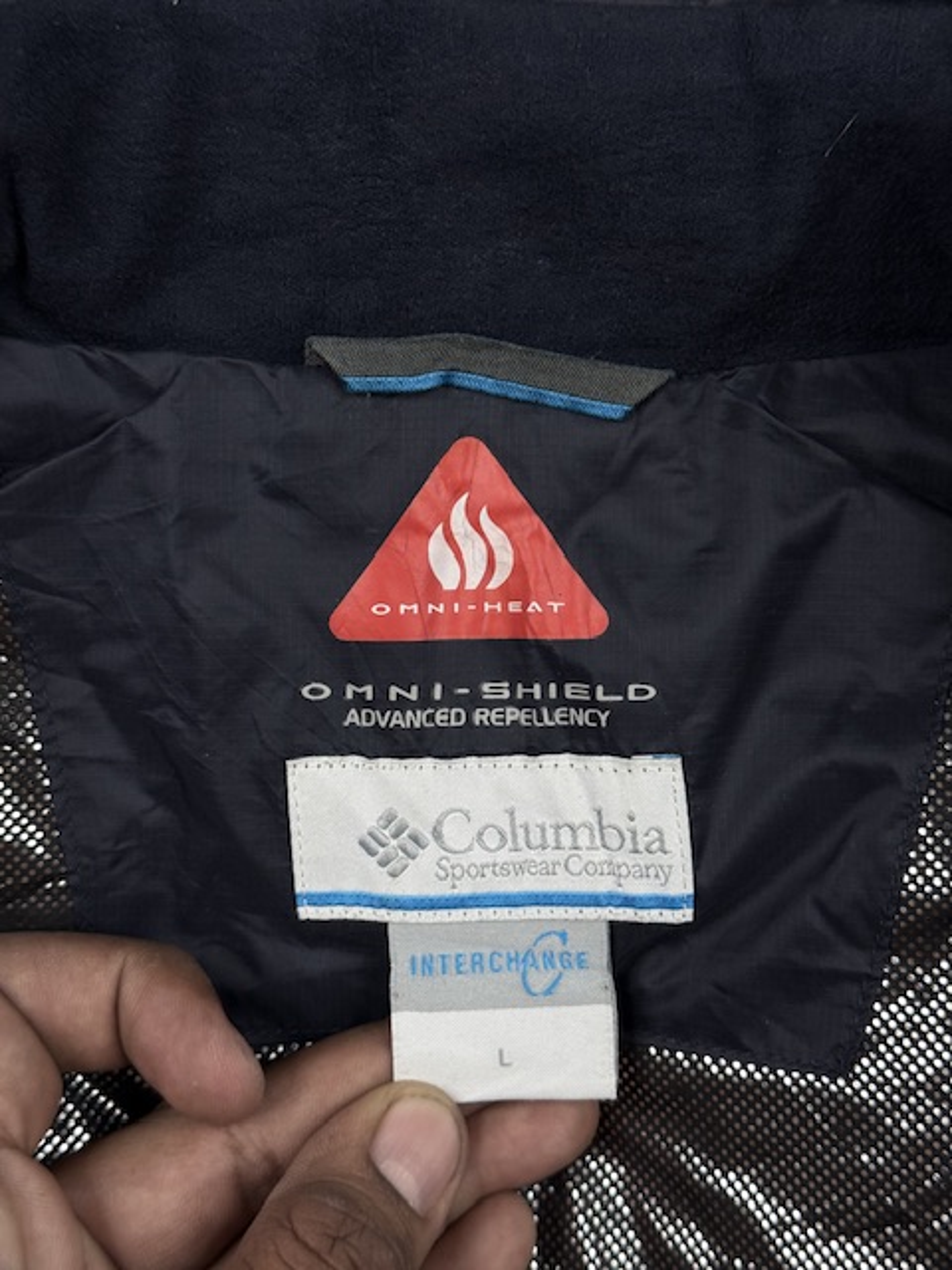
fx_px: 1760
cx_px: 476
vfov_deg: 39.7
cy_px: 635
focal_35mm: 48
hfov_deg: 30.3
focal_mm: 6.76
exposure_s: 1/400
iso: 64
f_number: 1.78
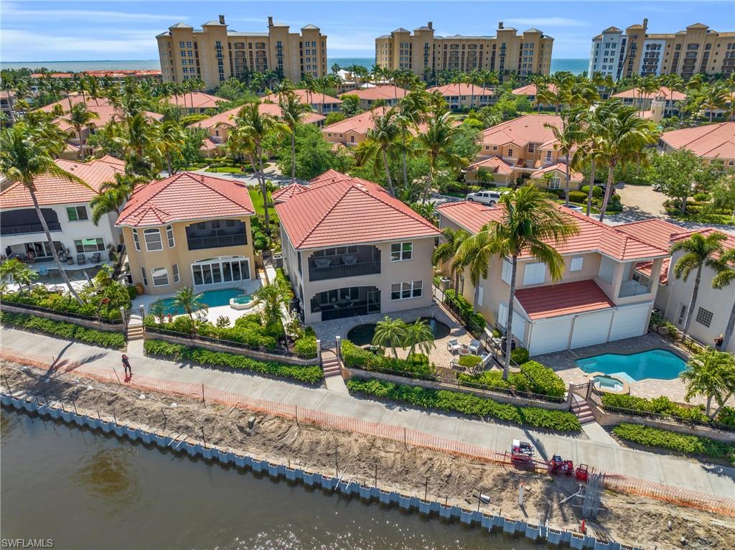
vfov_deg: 56.7
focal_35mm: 24
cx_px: 368
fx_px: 509
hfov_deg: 71.6
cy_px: 275
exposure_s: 1/60
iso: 100
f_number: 4
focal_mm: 12.29
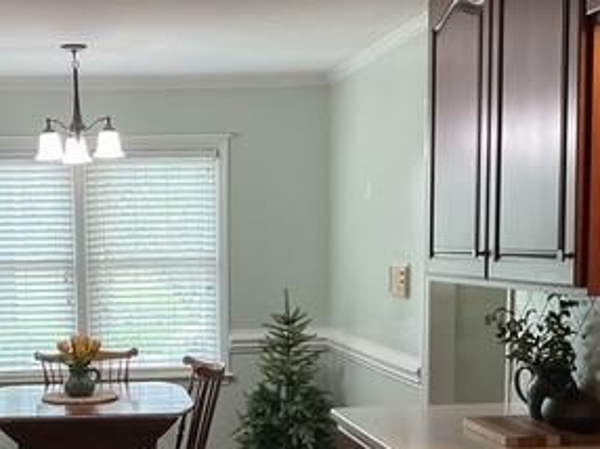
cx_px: 149
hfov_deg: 29.4
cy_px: 384
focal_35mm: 65
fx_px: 1126
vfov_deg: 22.1
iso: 200
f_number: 1.8
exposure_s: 1/60
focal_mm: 3
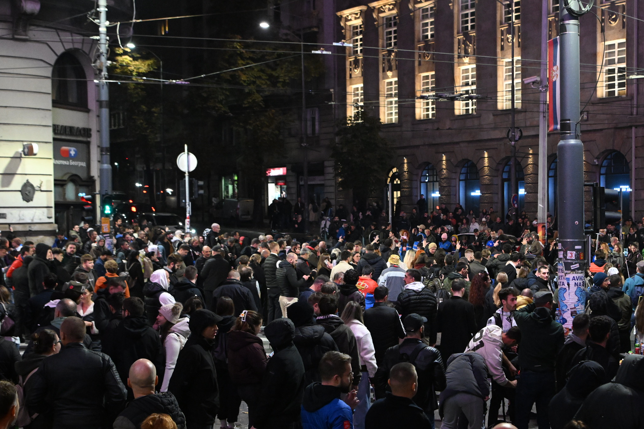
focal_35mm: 56
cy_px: 263
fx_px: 1002
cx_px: 450
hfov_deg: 35.2
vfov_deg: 24.1
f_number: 4
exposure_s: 1/160
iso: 6400
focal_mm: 36
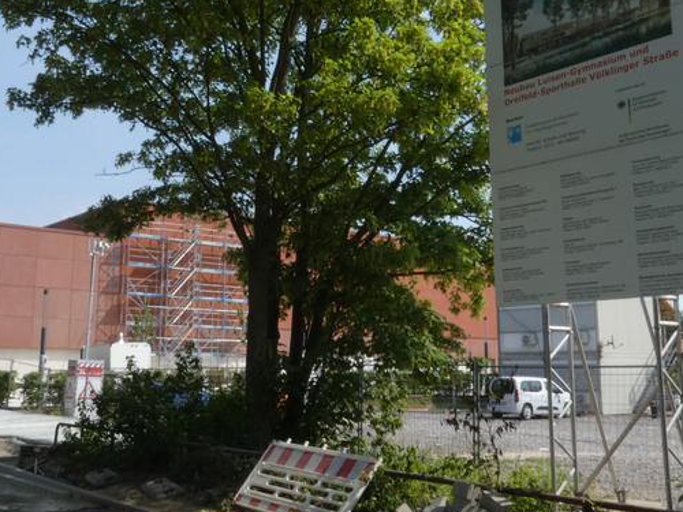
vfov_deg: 35.1
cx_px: 298
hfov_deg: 45.7
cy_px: 225
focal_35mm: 41
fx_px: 809
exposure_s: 1/160
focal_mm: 3.6
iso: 80
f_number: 8
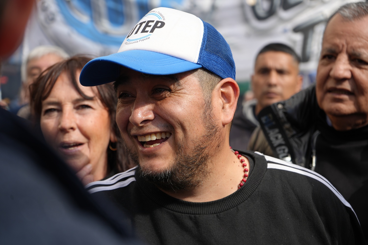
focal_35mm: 70
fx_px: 715
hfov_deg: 28.8
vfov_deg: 19.5
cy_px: 122
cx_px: 184
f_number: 5.6
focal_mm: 70
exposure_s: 1/250
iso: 100
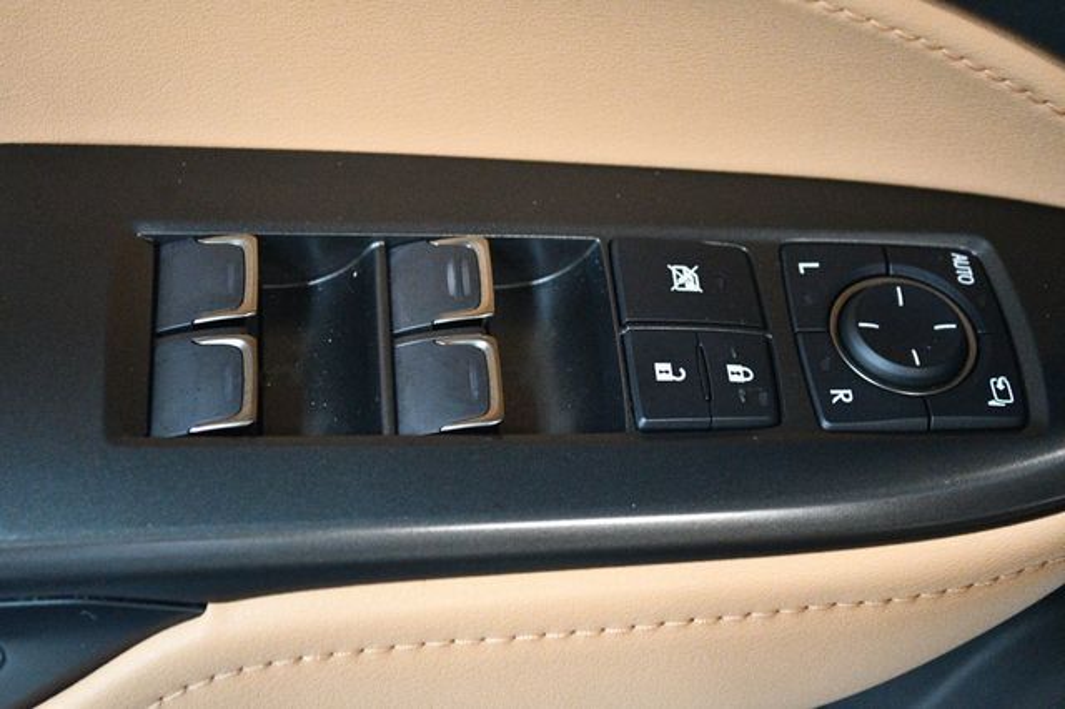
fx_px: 1863
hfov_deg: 31.9
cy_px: 354
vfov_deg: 21.5
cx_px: 532
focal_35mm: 63
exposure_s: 1/60
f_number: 5.3
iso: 10000
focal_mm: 42
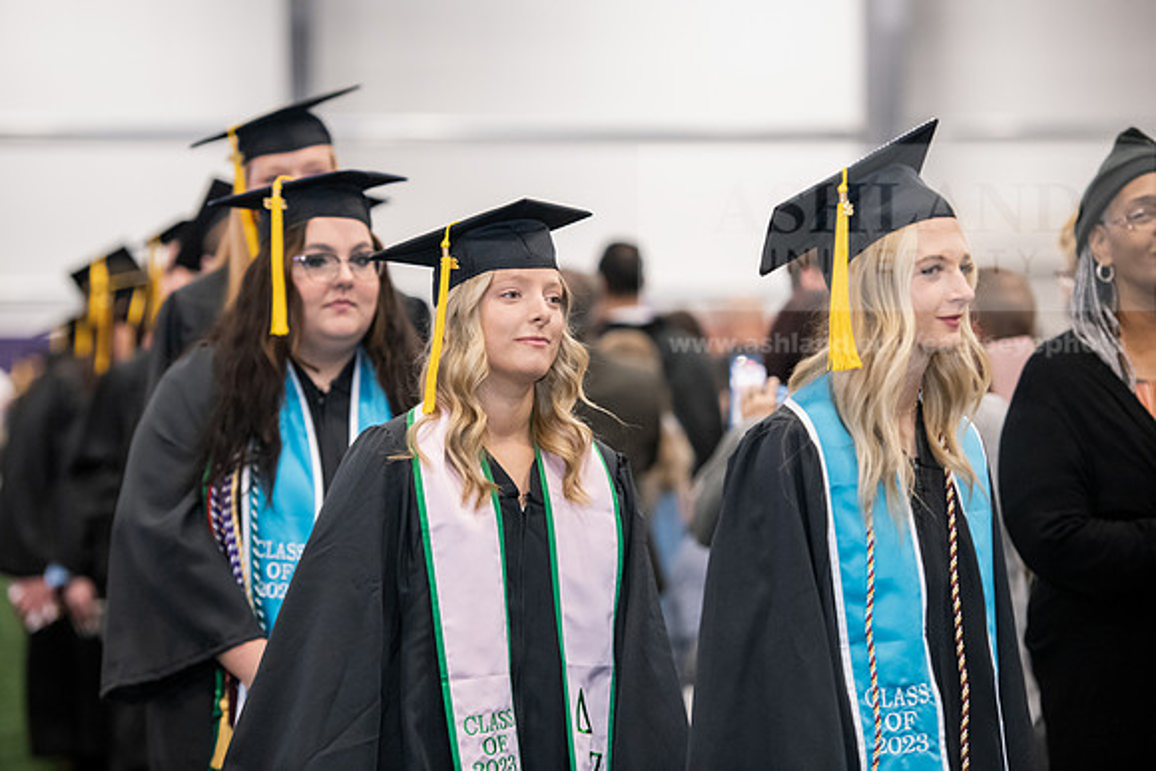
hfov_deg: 15.2
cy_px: 386
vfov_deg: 10.2
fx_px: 4336
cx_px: 578
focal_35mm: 135
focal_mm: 135
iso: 3200
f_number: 3.2
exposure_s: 1/200
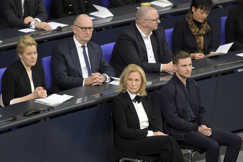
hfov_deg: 4.7
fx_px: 2968
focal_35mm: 440
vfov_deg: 3.1
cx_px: 122
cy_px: 81
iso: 10000
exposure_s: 1/320
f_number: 5.6
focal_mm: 440
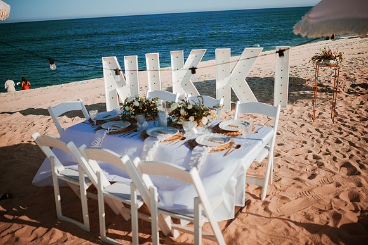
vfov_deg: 37.9
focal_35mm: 35
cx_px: 184
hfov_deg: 54.4
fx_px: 358
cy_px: 122
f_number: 1.8
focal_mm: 35
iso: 160
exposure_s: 1/8000
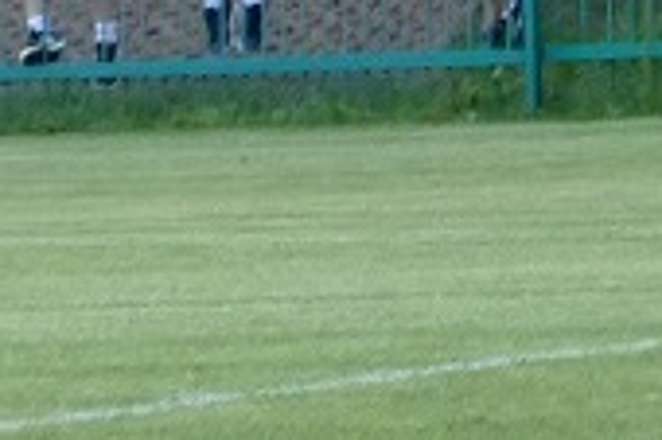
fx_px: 14513
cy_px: -549
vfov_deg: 1.7
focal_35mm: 790
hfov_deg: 2.6
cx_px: 1515
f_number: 3.9
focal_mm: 40.84
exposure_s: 1/500
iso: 1250
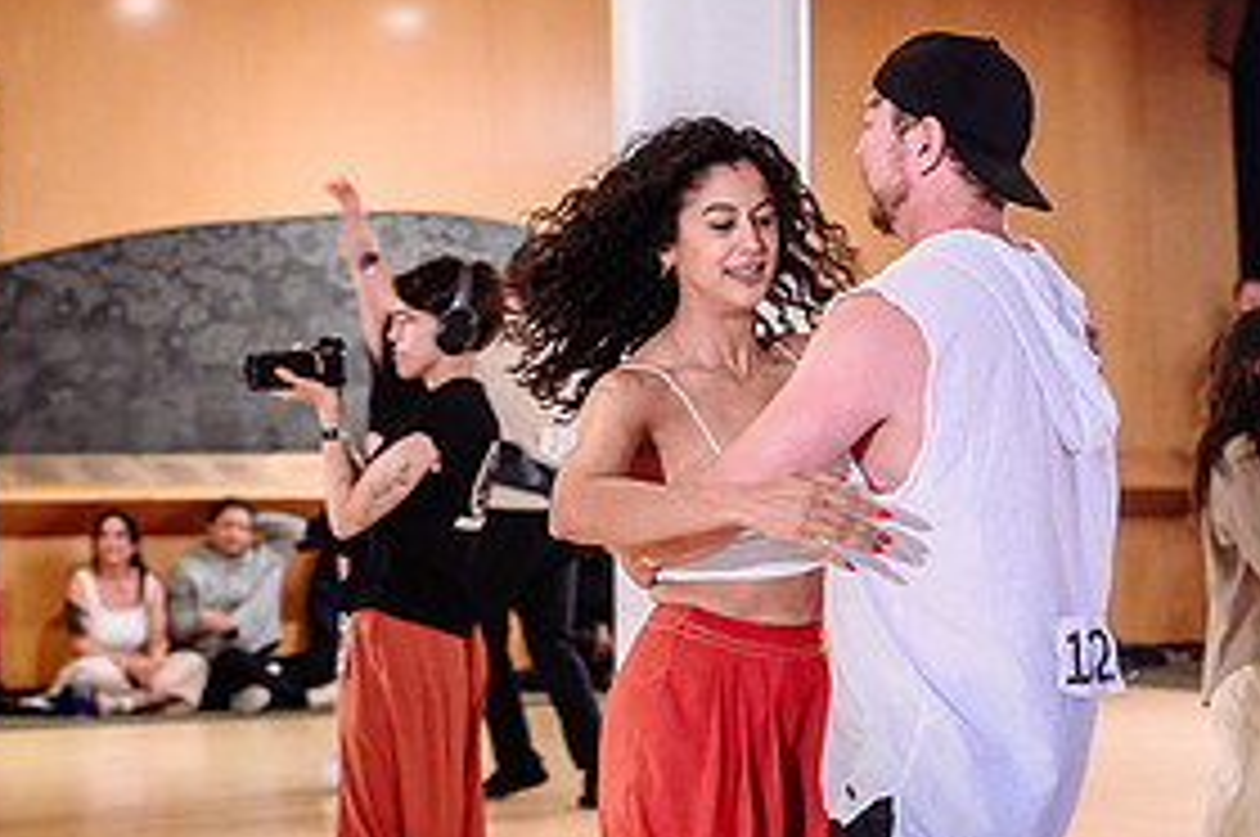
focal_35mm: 124
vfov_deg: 11.0
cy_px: 704
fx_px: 4335
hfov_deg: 16.4
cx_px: 978
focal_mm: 38
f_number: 2
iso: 1250
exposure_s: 1/320
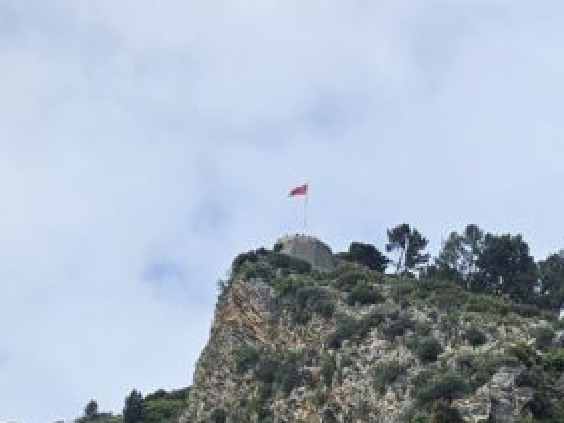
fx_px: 1369
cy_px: 510
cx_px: 536
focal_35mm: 84
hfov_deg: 22.6
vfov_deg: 16.8
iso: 25
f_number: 1.8
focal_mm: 5.4
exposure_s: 1/3345
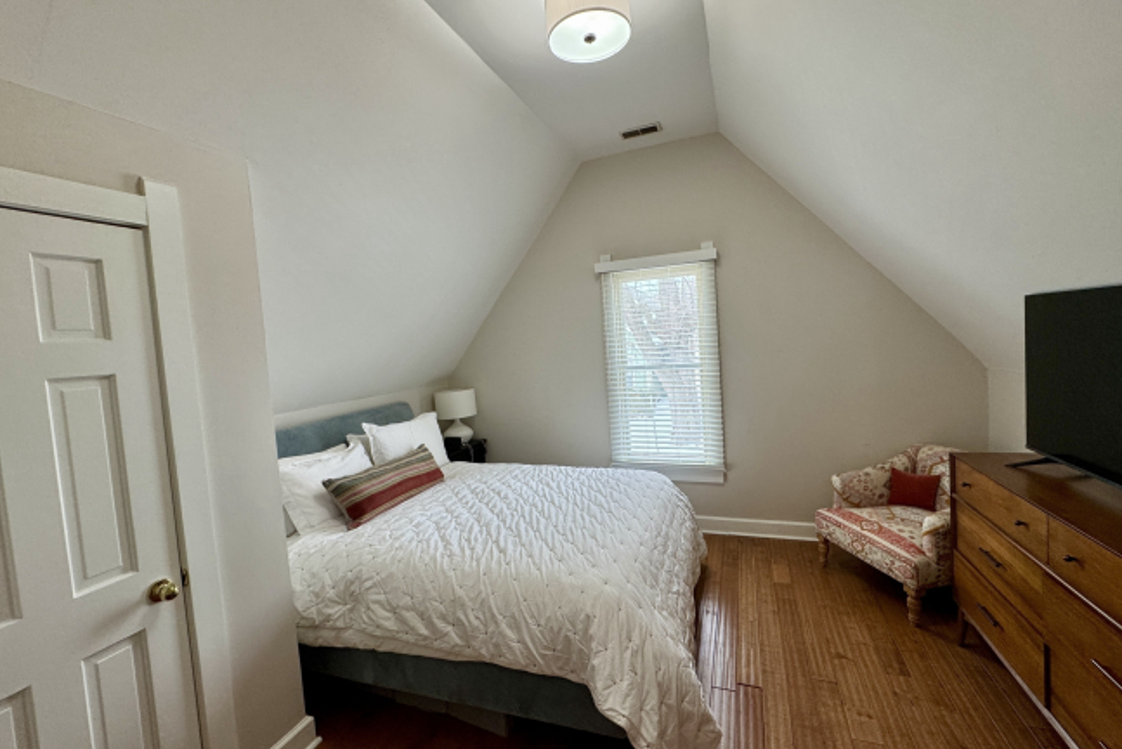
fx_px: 468
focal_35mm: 15
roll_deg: +4.0
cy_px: 366
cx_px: 563
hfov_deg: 100.4
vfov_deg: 77.4
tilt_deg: -3.5
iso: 160
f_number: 2.2
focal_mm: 2.22
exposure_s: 1/120
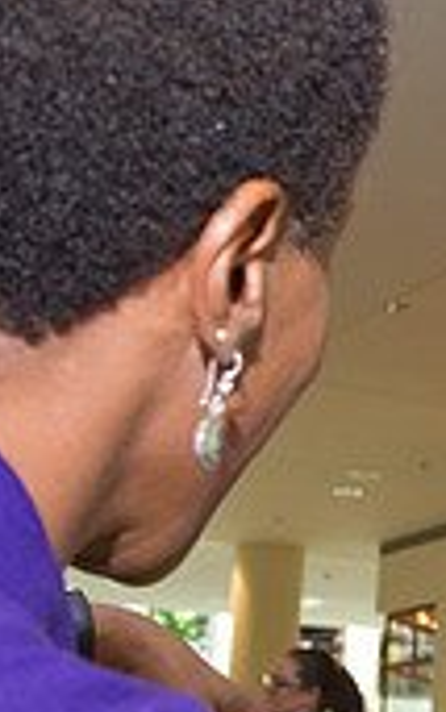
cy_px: 416
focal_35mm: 100
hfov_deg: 12.4
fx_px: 1943
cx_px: 700
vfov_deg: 20.8
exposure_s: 1/250
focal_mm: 29
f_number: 6.3
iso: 1250
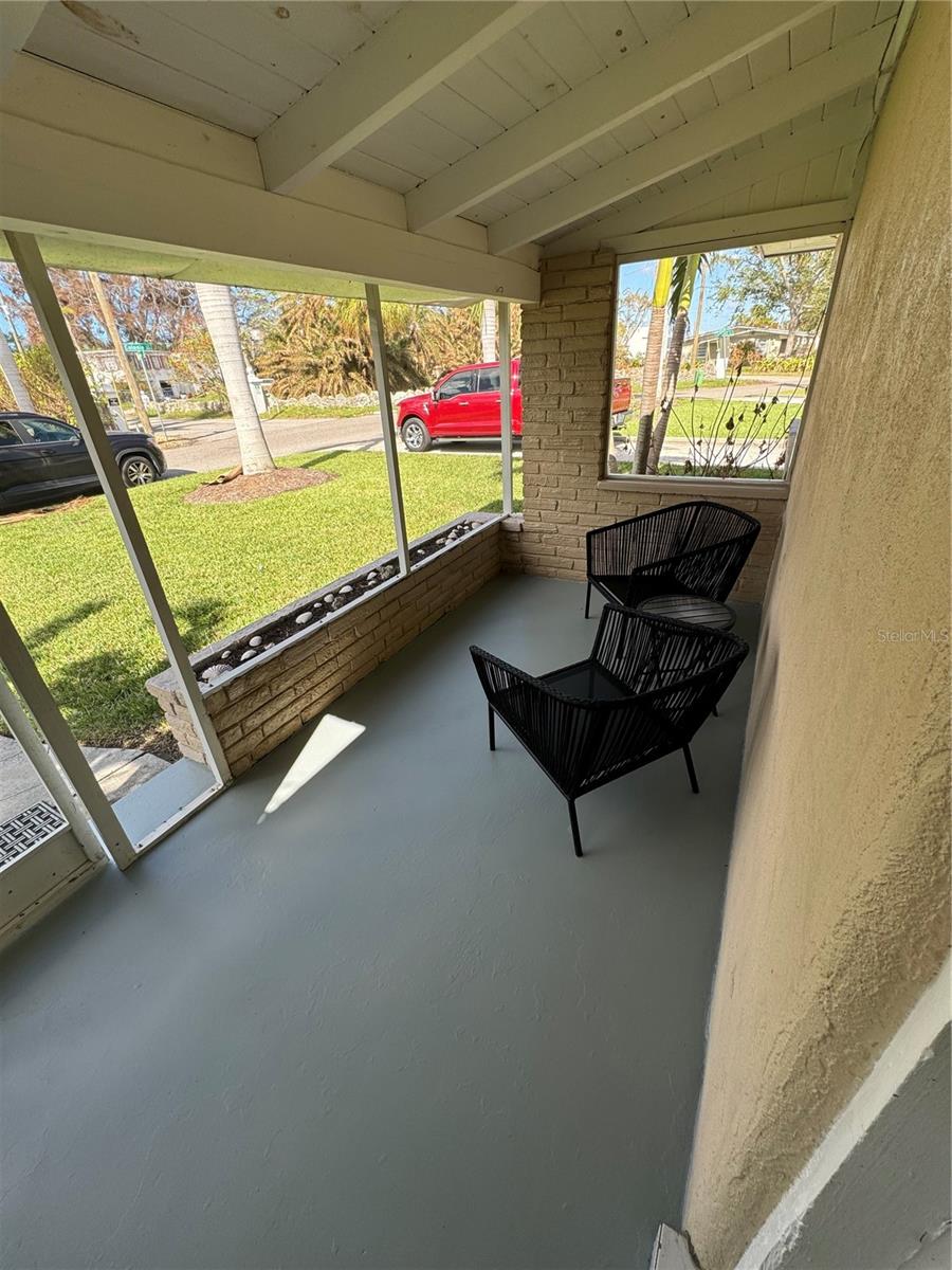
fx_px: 513
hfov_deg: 85.7
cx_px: 476
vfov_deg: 102.1
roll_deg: +4.0
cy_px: 635
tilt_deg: -28.5
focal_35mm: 14
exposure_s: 1/270
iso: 40
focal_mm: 2.22
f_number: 2.2
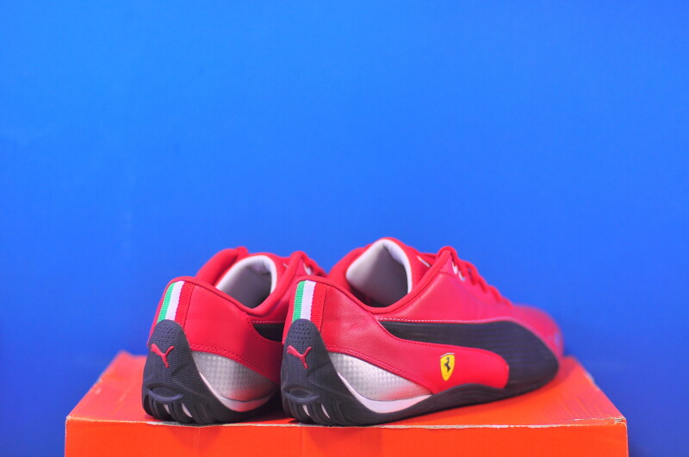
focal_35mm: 75
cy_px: 228
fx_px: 1433
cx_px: 344
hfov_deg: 27.0
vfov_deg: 18.1
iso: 250
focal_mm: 50
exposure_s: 1/320
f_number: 2.2
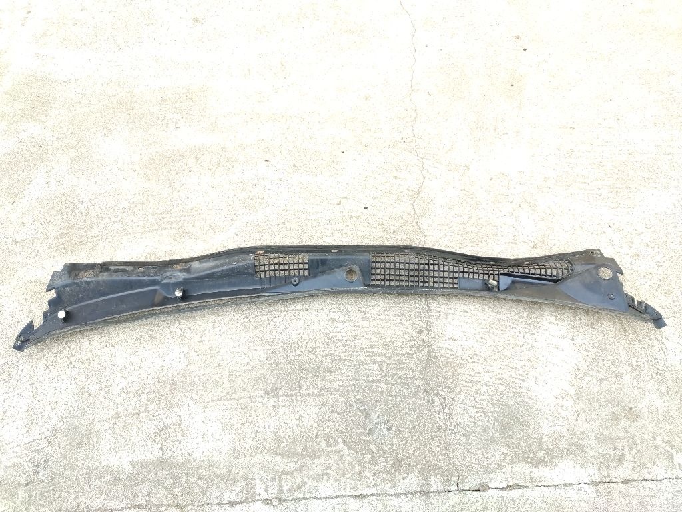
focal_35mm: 26
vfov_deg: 53.1
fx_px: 512
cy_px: 256
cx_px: 341
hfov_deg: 67.3
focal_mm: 4.77
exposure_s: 1/120
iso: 169
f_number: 1.75
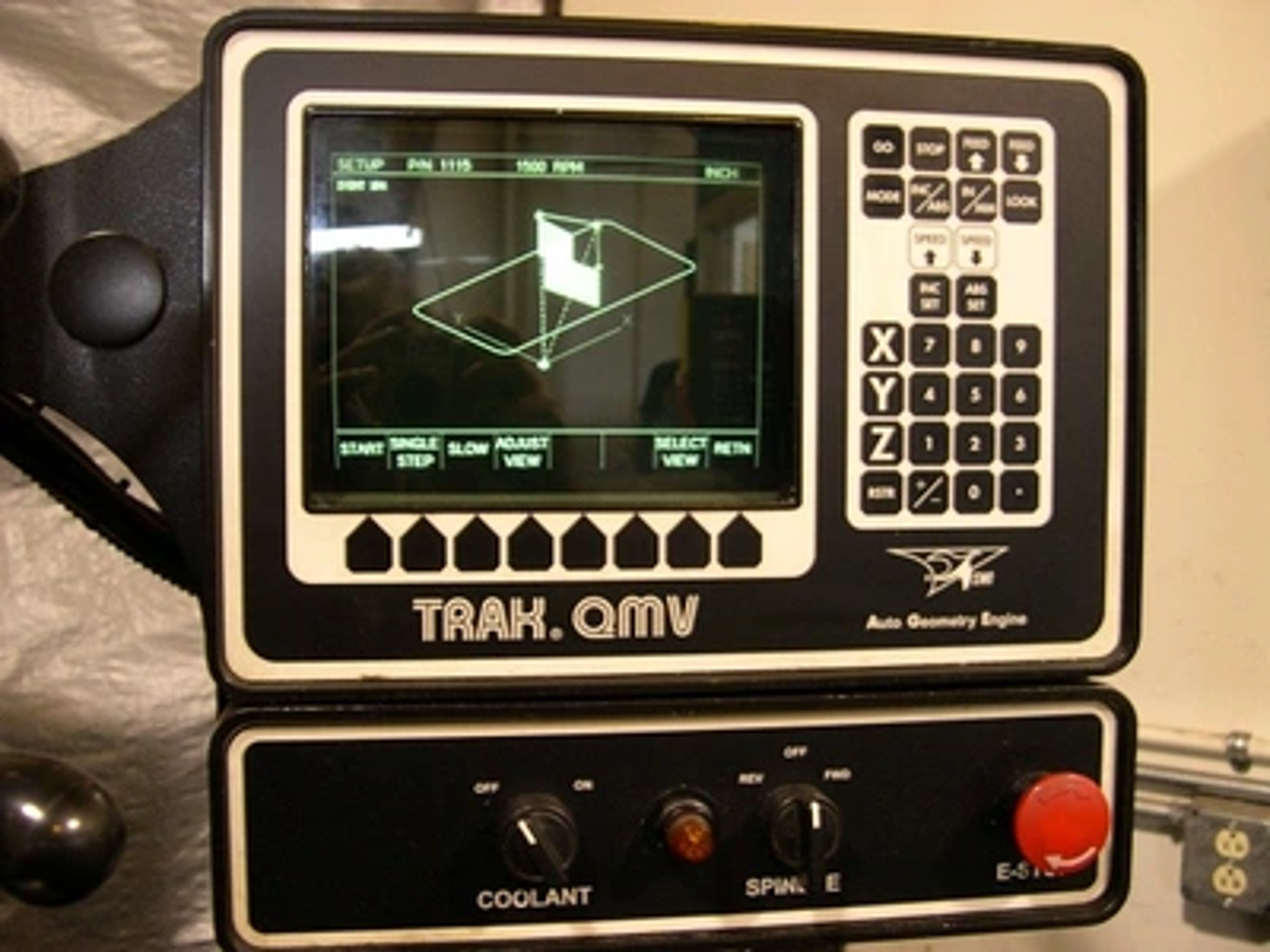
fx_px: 1394
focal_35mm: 38
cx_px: 635
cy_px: 476
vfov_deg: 37.7
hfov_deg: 49.0
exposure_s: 1/5.5
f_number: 2.8
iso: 301
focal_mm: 8
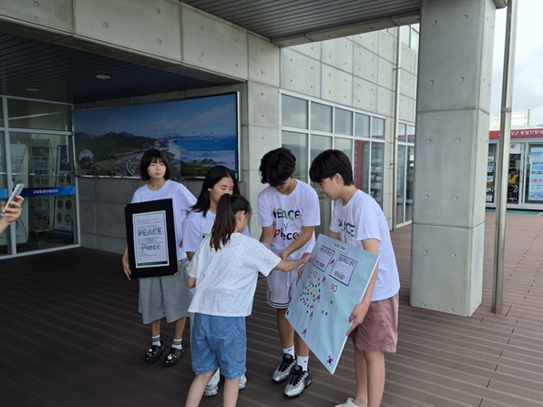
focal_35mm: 27
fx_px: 424
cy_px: 215
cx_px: 302
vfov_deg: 51.3
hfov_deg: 65.1
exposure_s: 1/2440
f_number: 1.8
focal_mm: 5.4
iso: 80
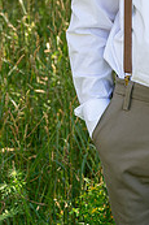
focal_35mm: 125
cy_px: -14
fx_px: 778
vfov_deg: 16.0
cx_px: 191
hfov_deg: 10.7
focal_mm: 48
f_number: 4
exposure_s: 1/250
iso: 250
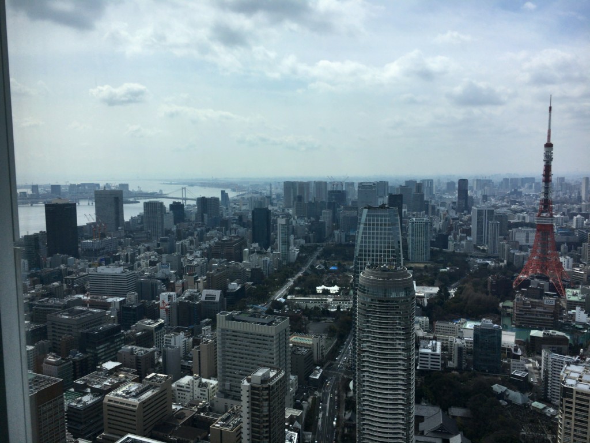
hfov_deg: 61.7
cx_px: 295
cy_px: 222
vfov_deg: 48.2
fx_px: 494
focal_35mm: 29
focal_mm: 4.15
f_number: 2.2
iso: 25
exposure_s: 1/2024
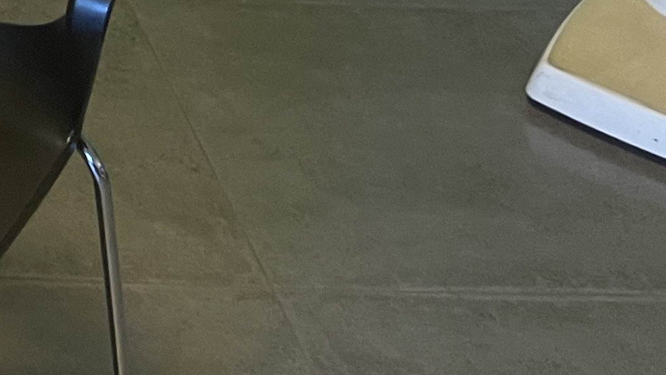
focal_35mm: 106
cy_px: -557
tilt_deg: -15.1
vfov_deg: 9.9
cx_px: -561
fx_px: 1872
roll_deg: +1.1
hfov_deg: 16.6
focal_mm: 5.1
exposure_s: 1/50
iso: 80
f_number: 1.6
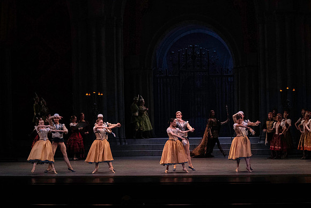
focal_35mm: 89
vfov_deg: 15.4
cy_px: 104
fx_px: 769
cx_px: 156
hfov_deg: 22.9
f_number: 7.1
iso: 12800
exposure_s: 1/400
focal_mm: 89
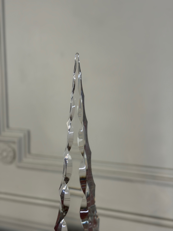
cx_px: 86
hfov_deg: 30.3
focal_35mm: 48
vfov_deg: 39.7
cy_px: 116
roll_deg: +0.3
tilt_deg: -6.2
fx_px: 320
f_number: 1.78
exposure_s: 1/50
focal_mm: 6.76
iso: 64
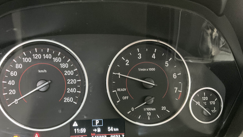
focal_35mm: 39
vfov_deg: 30.3
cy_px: 87
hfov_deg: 51.2
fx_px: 251
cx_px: 94
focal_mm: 3
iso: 500
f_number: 1.8
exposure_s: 1/24
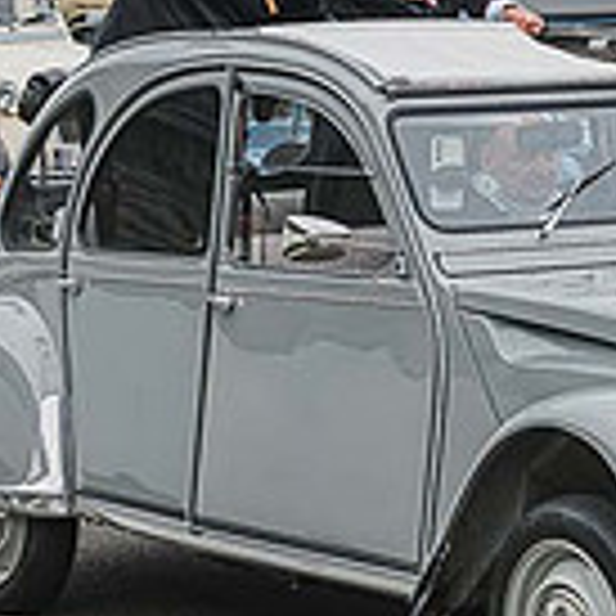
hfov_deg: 9.3
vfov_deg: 9.3
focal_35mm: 187
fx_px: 3765
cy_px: 99
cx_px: 535
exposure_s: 1/250
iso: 720
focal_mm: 52
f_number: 5
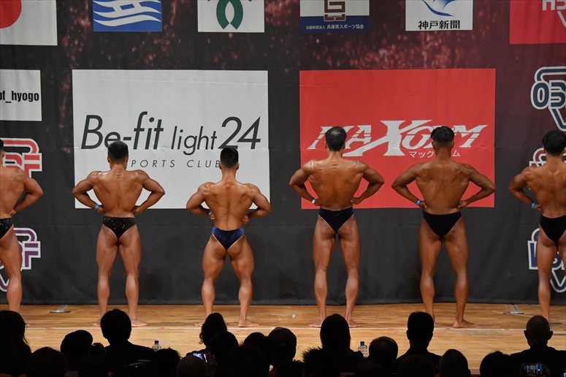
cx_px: 283
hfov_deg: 12.2
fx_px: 2640
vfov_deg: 8.2
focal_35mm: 168
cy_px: 188
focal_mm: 112
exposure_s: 1/400
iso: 6400
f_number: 5.6
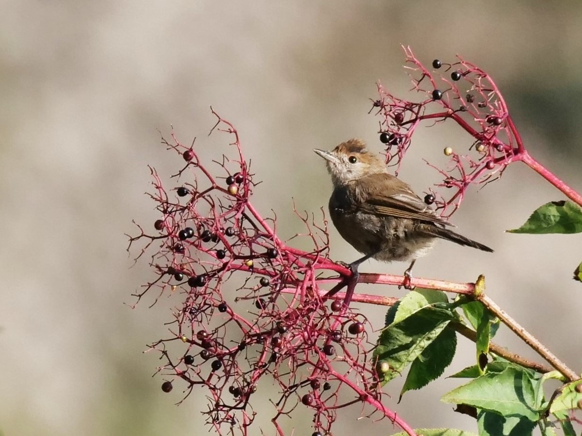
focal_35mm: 800
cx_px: 291
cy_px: 218
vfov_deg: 1.9
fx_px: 13452
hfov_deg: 2.5
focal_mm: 400
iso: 500
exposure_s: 1/640
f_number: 8
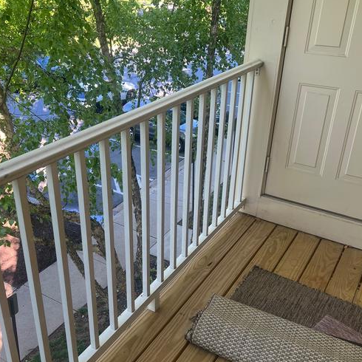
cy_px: 186
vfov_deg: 46.0
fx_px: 426
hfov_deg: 45.9
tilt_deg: -23.8
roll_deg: -1.9
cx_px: 155
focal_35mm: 36
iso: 40
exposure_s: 1/121
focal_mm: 5.7
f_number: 1.5
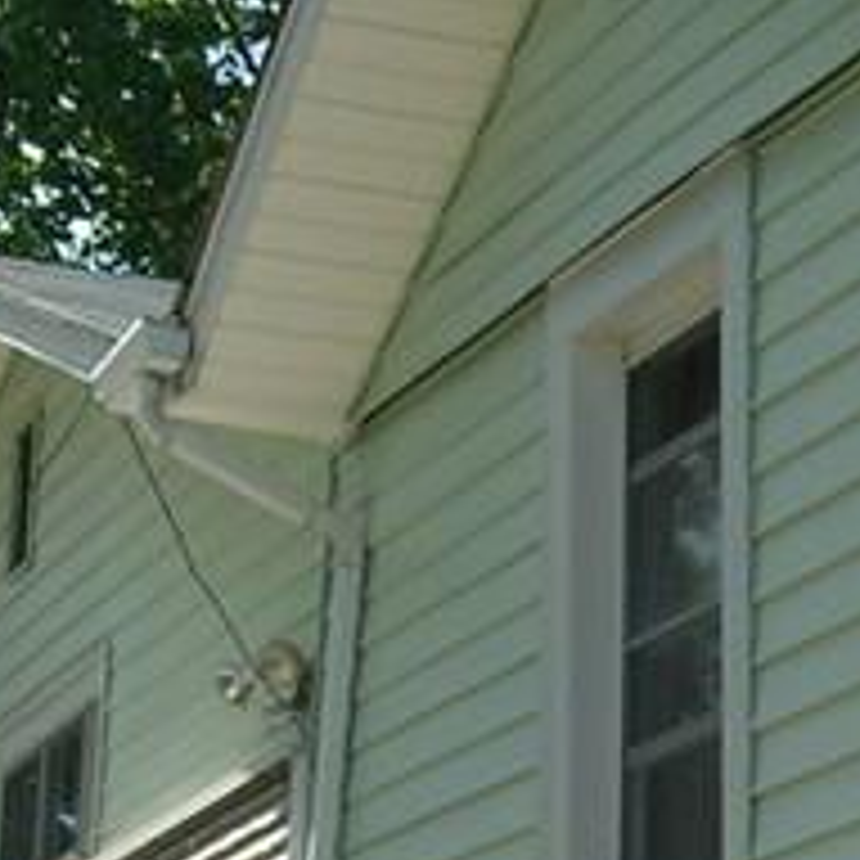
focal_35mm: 161
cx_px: 874
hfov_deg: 10.8
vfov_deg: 10.6
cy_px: 1072
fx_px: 4525
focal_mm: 5.7
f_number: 4.9
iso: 50
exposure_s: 1/234
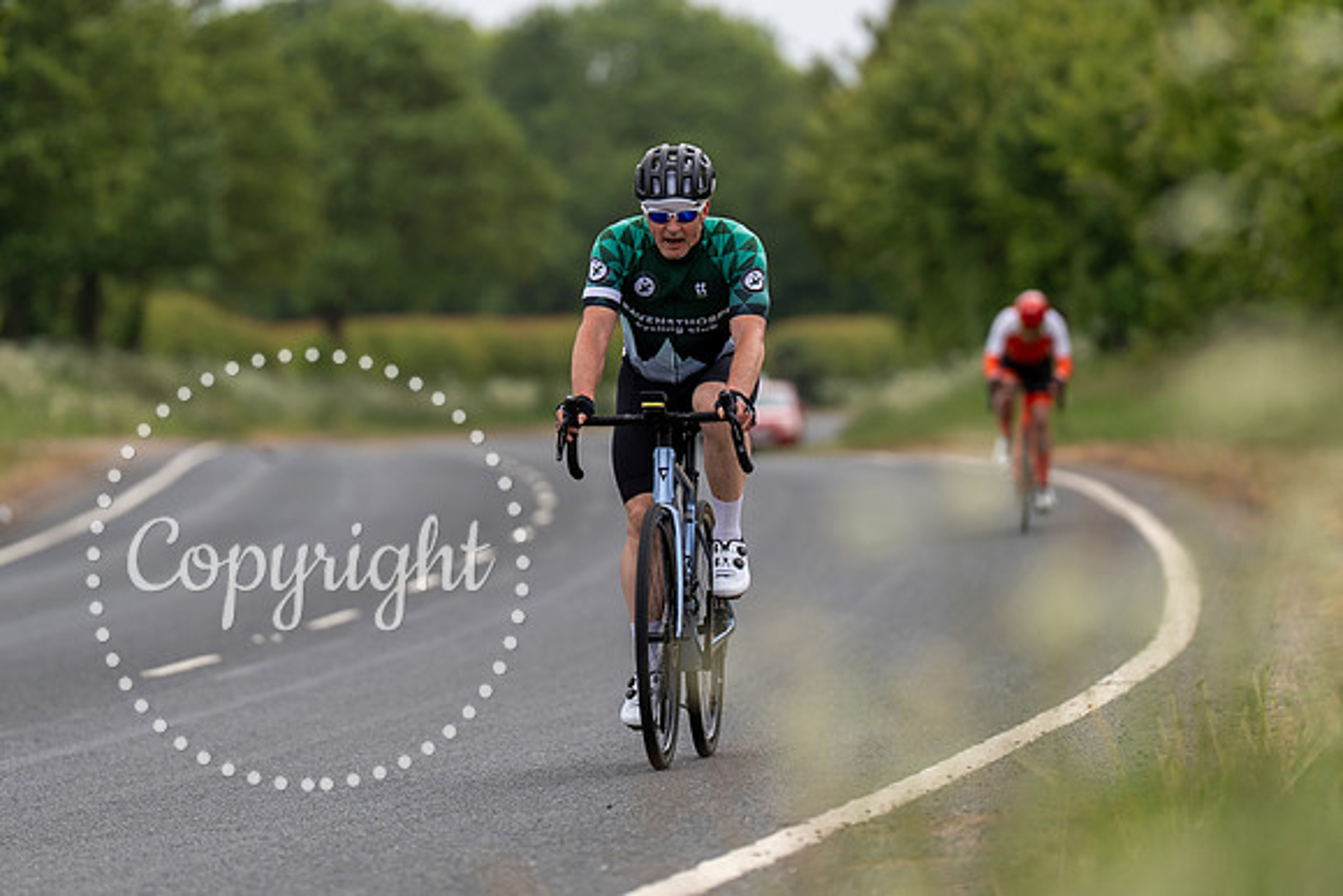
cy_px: 356
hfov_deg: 6.8
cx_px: 646
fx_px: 11264
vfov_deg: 4.6
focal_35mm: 302
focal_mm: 200
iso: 125
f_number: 3.2
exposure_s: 1/1250
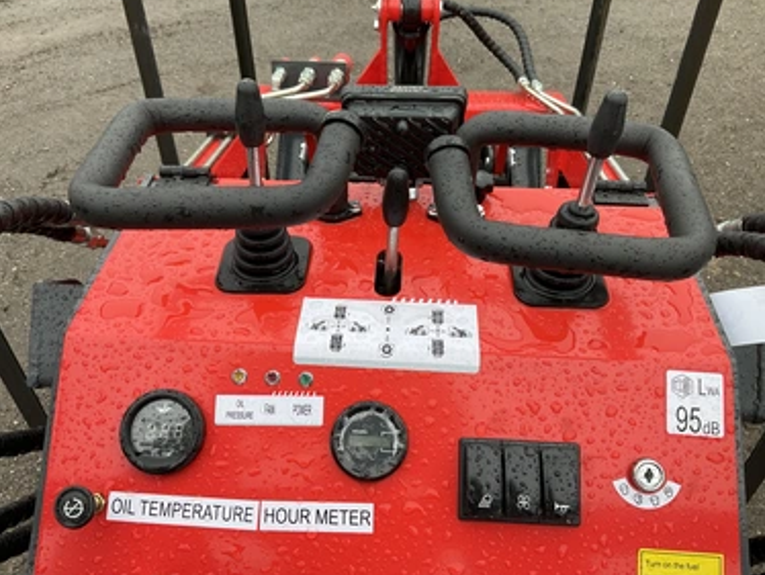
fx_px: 686
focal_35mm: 31
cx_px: 374
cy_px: 291
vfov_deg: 45.5
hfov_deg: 58.3
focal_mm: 3
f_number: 1.8
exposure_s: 1/130
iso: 16
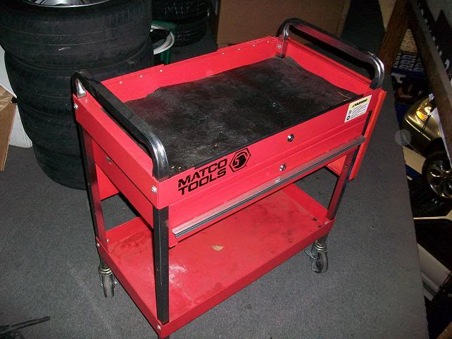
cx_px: 226
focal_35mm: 32
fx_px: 418
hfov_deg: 56.8
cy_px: 170
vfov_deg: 44.1
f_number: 2.8
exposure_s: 1/60
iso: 160
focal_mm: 5.7
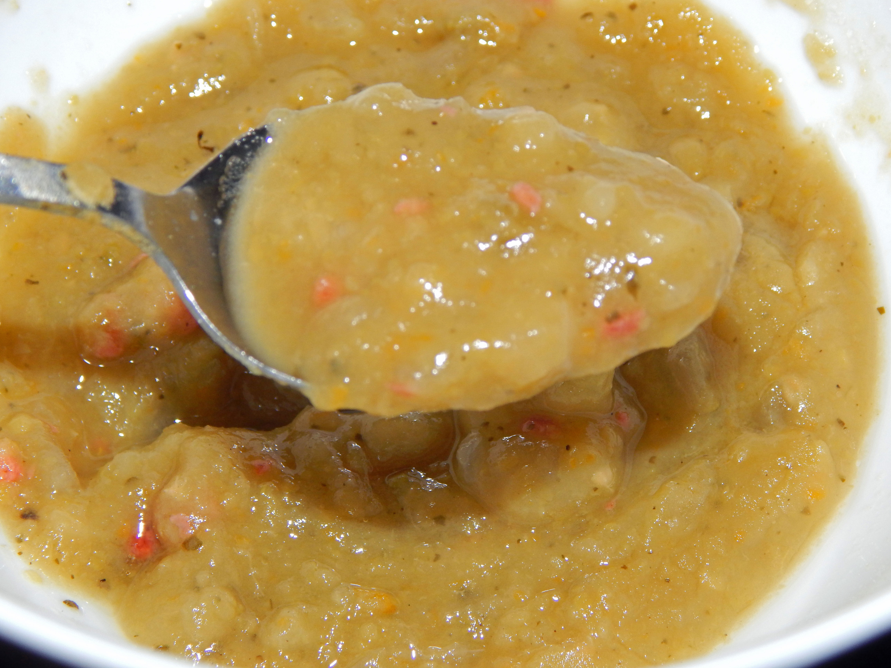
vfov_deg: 17.0
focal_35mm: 87
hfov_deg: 22.5
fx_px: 2239
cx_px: 448
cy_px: 333
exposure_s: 1/30
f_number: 8.6
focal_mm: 15.3
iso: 200
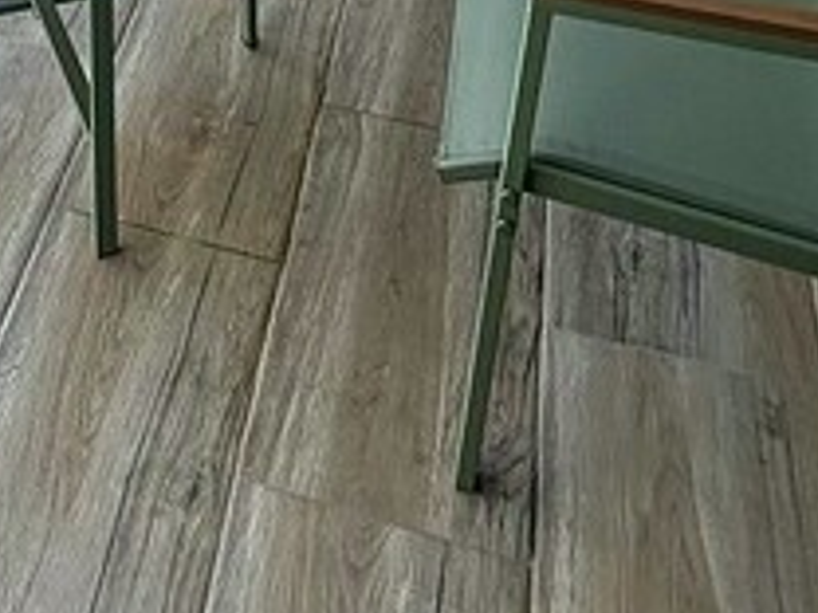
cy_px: -609
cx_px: -59
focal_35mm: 69
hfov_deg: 26.2
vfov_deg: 16.4
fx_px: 1631
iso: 40
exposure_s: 1/575
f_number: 2.2
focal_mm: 2.22
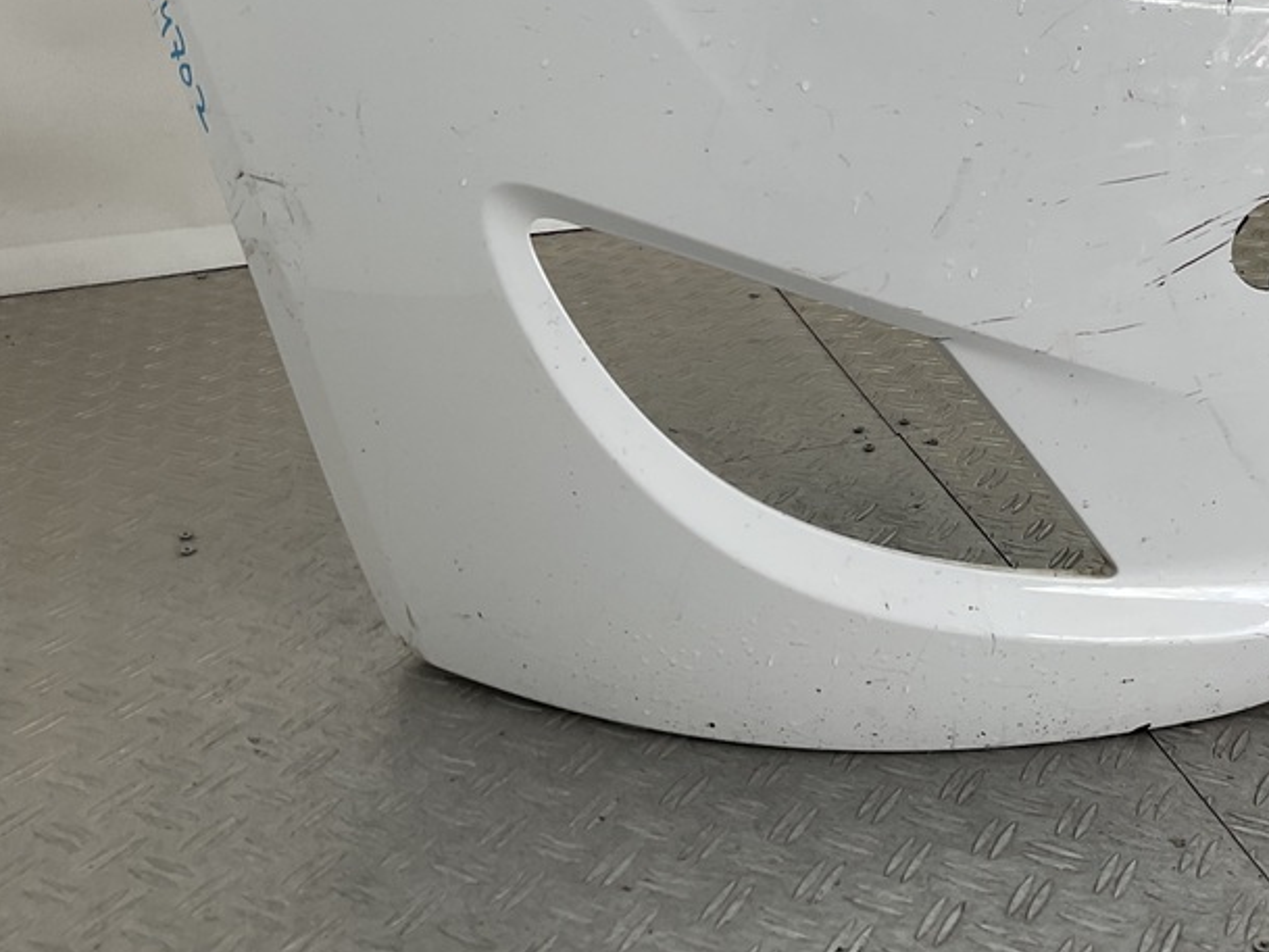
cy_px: 256
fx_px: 1760
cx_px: 1009
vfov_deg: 29.9
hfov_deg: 38.2
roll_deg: -2.3
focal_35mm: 48
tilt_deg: -18.5
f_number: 1.8
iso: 16
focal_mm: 3
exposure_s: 1/272
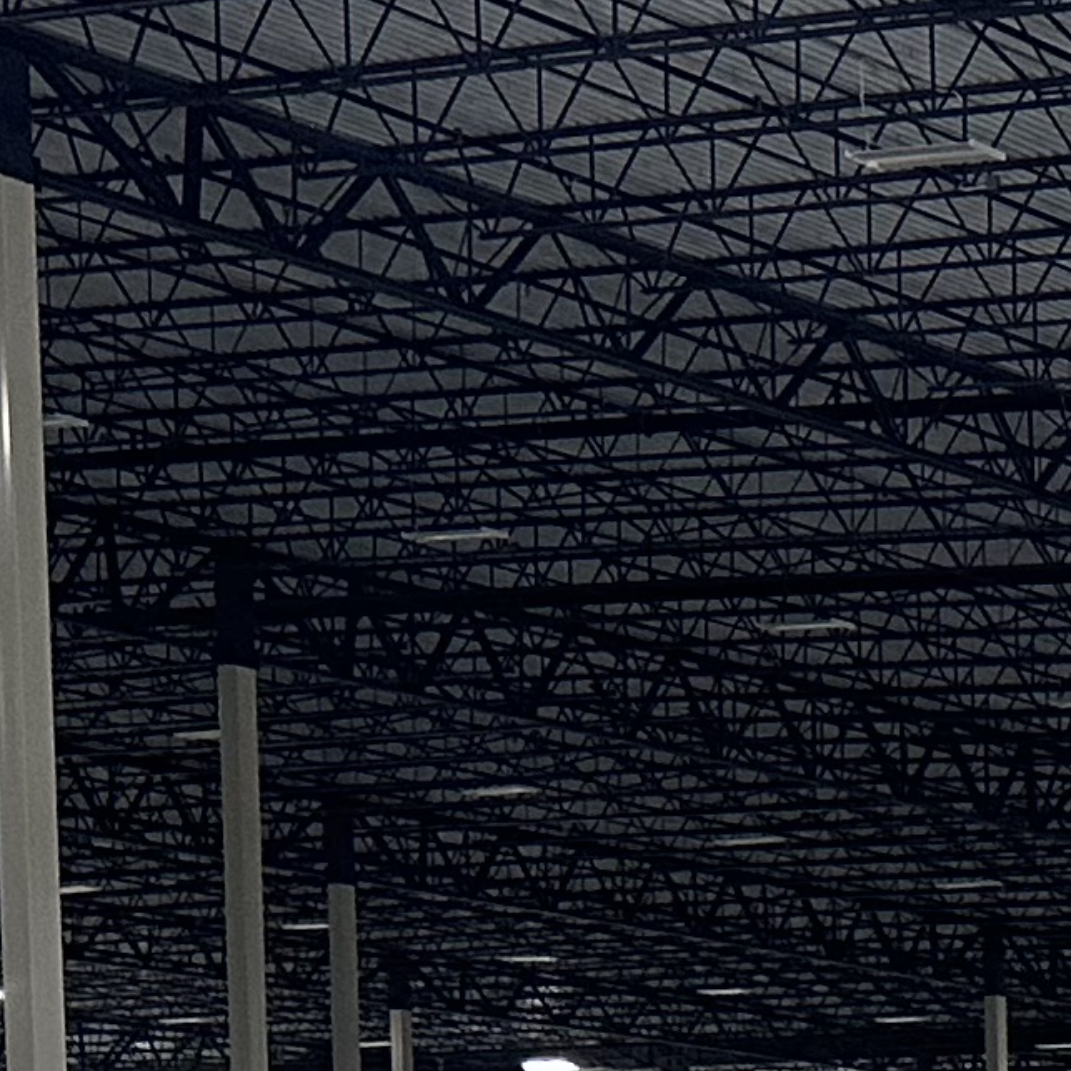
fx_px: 4656
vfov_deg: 11.8
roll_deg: -2.2
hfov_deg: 11.8
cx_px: 2097
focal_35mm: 133
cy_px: 2129
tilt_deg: -10.7
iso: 250
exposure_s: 1/106
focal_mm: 6.86
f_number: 1.78
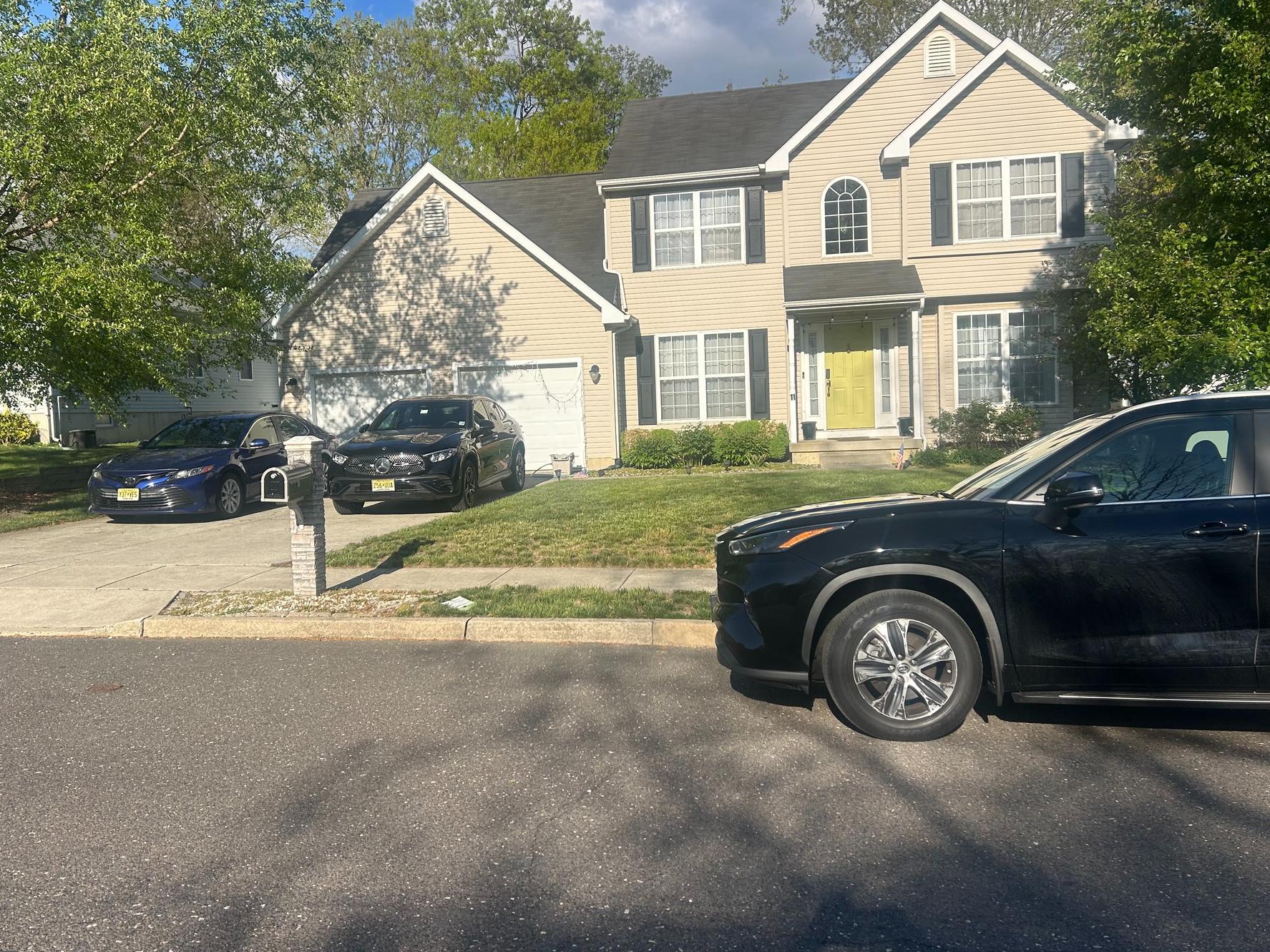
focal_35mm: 30
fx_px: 1101
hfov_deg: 59.8
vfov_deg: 46.8
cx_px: 572
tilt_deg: -3.9
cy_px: 460
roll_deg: +2.4
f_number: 1.5
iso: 50
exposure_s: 1/4444
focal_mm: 5.7
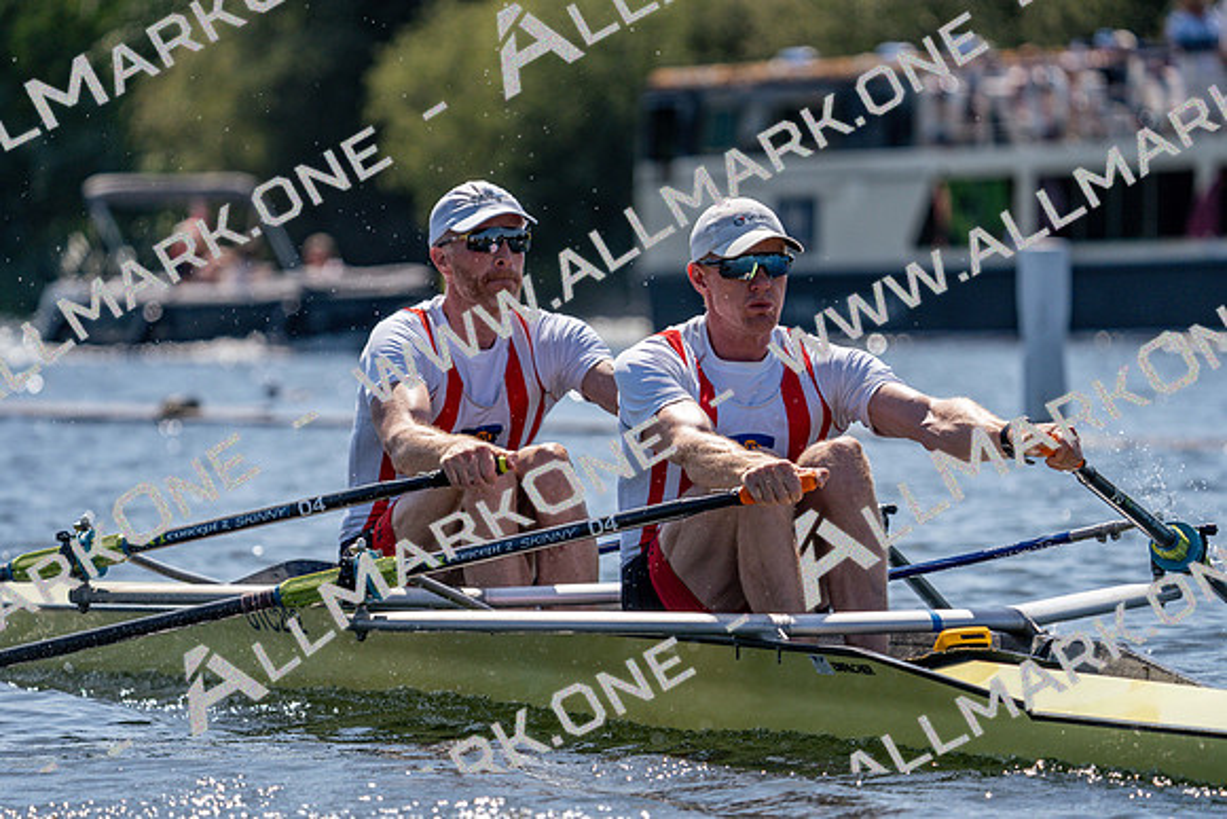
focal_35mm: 300
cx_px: 614
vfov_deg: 4.6
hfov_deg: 6.9
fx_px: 10227
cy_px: 410
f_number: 5.6
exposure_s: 1/2000
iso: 250
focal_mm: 300
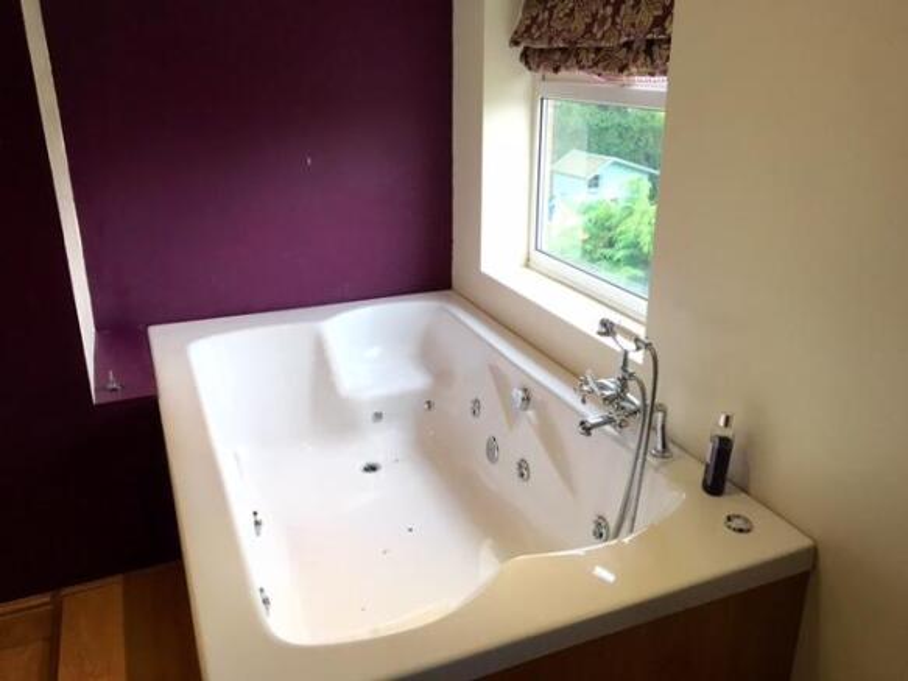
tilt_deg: -21.1
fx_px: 761
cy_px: 340
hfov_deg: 61.7
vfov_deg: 48.2
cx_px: 454
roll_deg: -0.4
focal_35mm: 29
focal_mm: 4.15
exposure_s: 1/33
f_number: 2.2
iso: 40
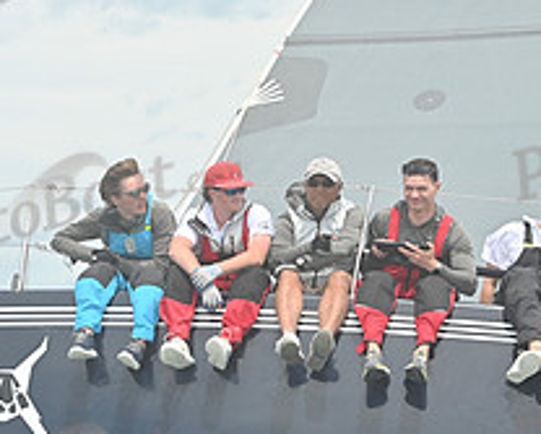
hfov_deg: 10.5
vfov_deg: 8.5
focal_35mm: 183
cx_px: 380
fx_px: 2934
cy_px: 305
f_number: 6.3
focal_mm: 70
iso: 320
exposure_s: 1/1250
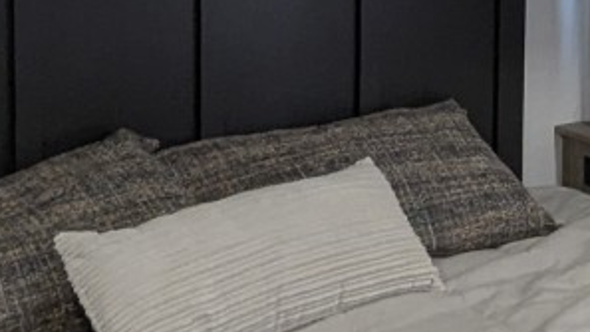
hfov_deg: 25.7
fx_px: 1283
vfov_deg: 14.1
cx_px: 420
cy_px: -121
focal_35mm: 82
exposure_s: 1/63.2
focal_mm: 2.35
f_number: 2.2
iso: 422
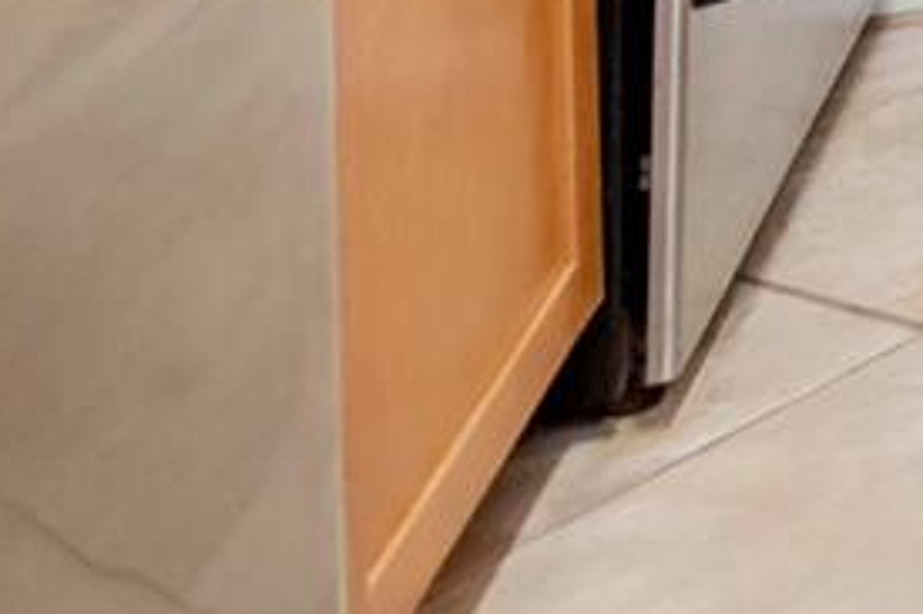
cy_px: -1080
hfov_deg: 12.2
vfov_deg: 10.9
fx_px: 2457
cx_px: 2615
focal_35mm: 96
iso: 640
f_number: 10
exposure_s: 1/15
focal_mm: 11
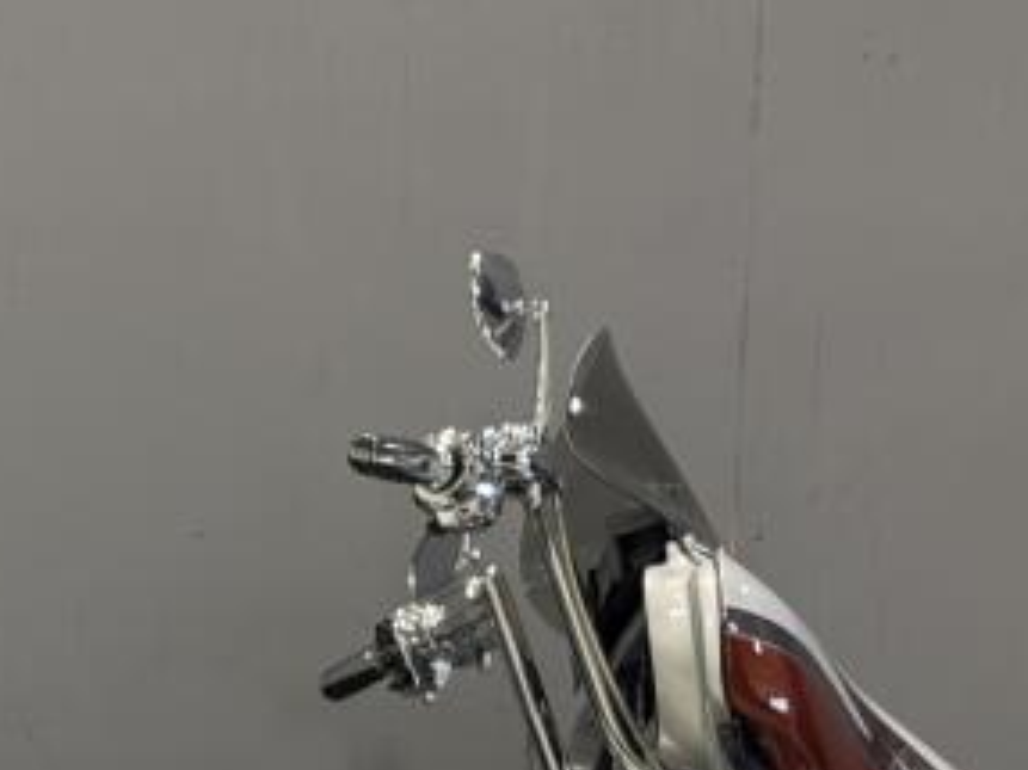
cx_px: 118
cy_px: 1042
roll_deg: -0.2
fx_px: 3978
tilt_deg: -8.1
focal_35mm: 134
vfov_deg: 10.8
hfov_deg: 14.6
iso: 200
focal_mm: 6.76
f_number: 1.78
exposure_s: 1/60
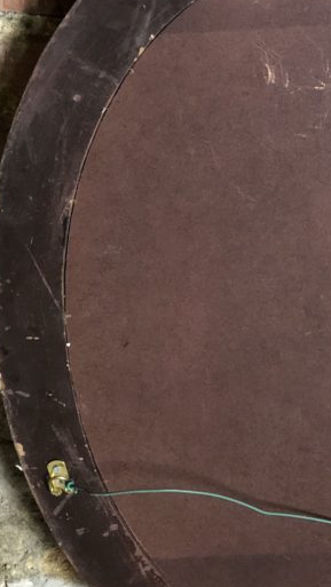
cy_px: 298
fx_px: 1761
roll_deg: -4.4
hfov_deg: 10.6
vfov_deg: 18.9
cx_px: 339
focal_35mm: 113
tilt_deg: -29.0
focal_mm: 6
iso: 160
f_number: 2.4
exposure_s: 1/10
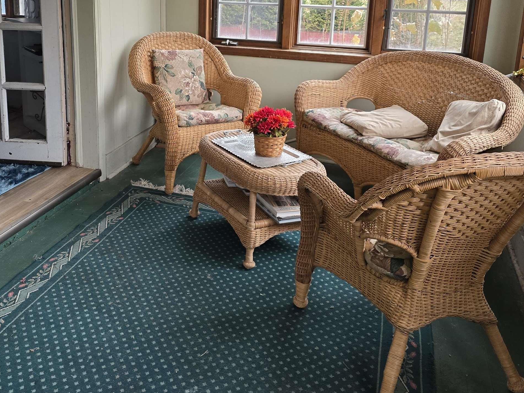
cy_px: 92
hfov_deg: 49.5
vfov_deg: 37.6
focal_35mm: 37
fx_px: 560
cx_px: 190
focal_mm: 6.3
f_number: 1.7
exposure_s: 1/120
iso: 320
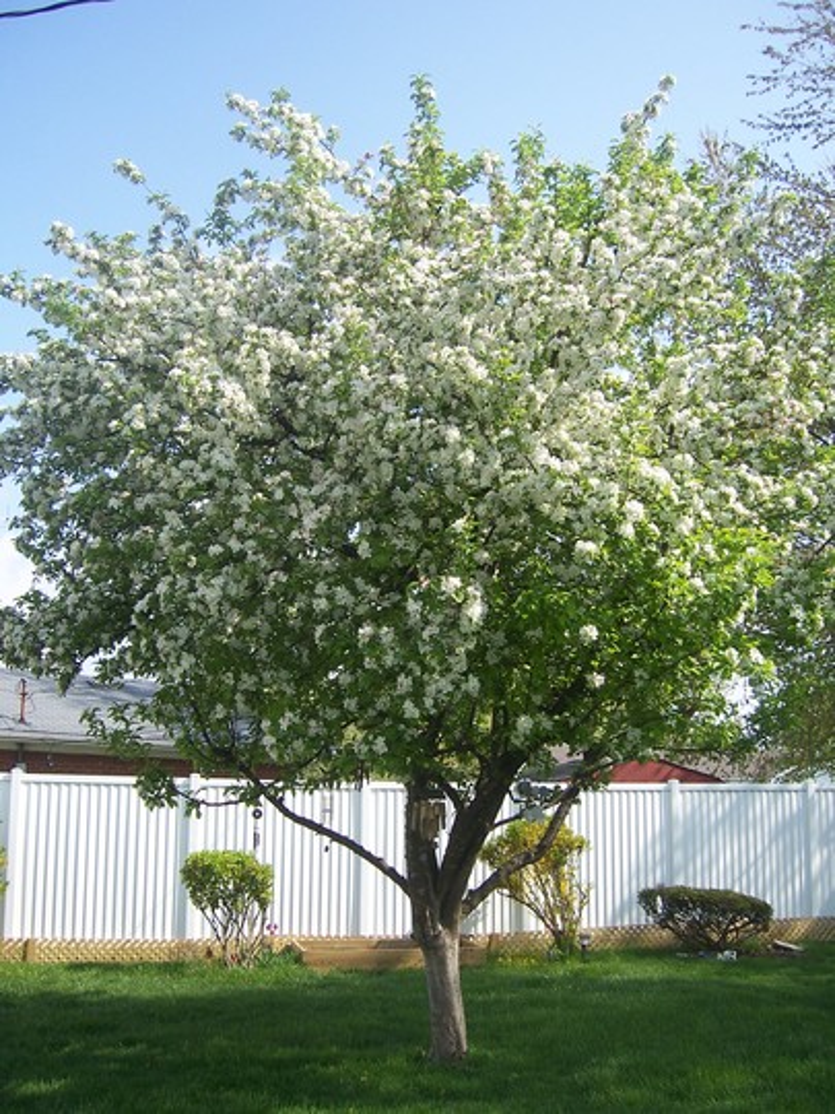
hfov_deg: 39.7
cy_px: 557
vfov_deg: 51.4
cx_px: 418
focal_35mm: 36
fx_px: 1158
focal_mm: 6
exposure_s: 1/750
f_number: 3
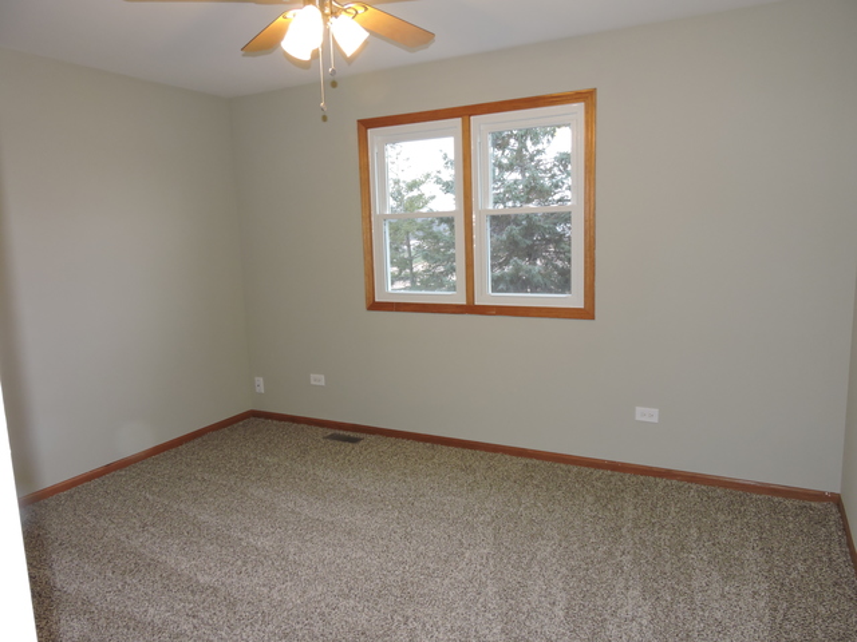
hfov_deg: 71.6
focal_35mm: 24
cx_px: 428
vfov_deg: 56.8
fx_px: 594
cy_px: 321
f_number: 3.3
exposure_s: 1/30
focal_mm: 4.3
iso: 160
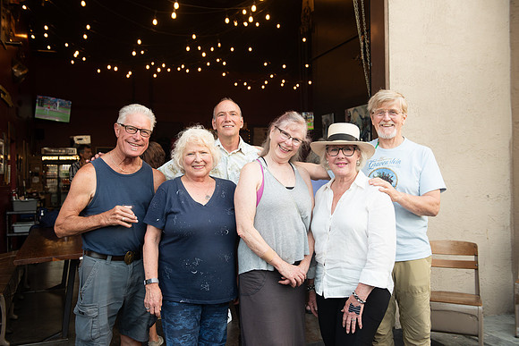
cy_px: 173
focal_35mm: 34
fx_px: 490
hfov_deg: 55.8
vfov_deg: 38.9
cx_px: 260
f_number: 4
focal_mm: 34
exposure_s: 1/100
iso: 400
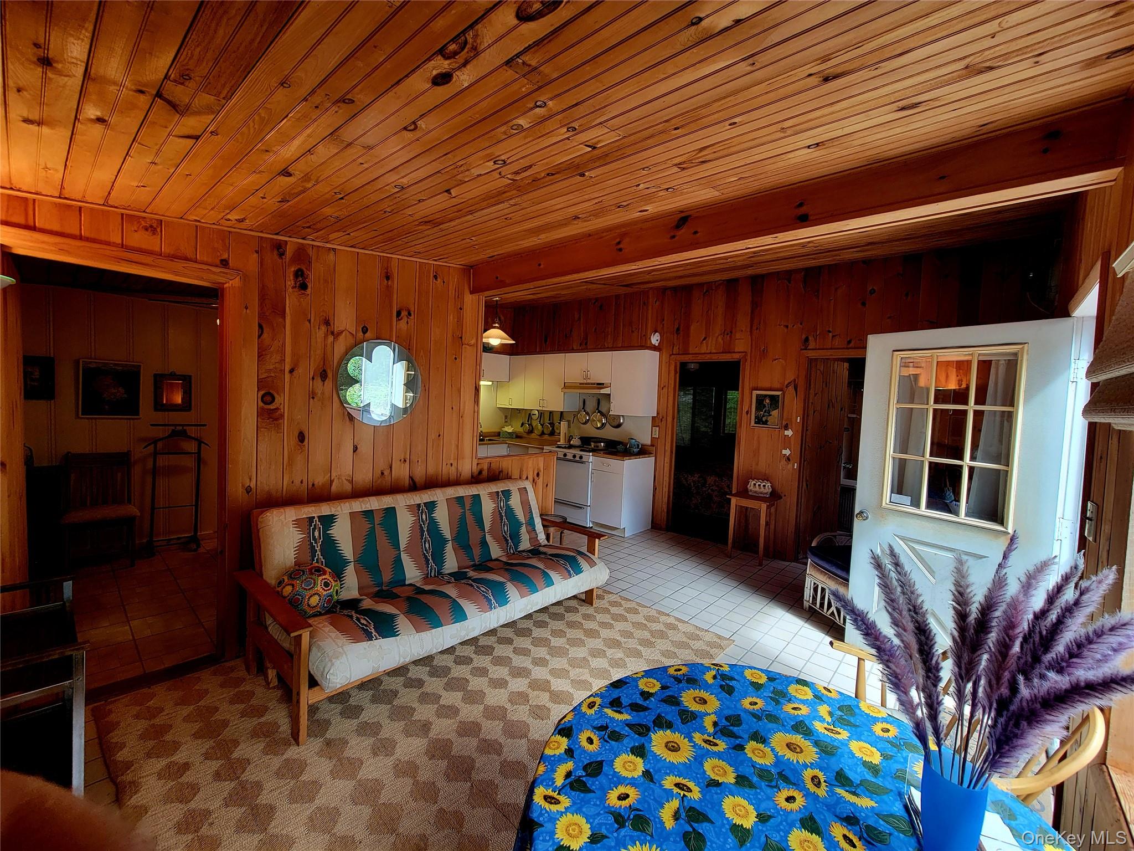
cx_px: 567
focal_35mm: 13
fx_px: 426
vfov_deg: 89.9
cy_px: 426
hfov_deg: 106.2
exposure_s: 1/60.2
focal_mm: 2.2
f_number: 2.2
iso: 50
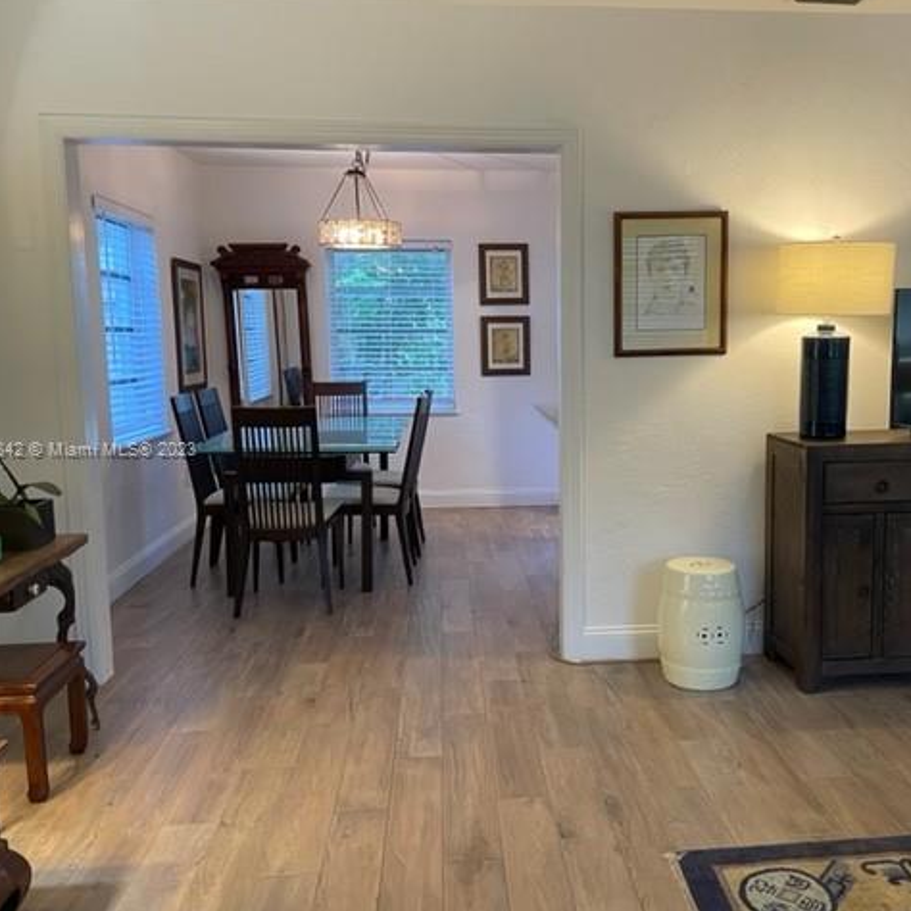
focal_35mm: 31
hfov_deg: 52.2
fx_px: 923
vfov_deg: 52.5
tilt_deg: -7.9
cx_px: 546
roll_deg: +0.2
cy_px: 452
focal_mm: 4.2
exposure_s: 1/60
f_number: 1.6
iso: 200
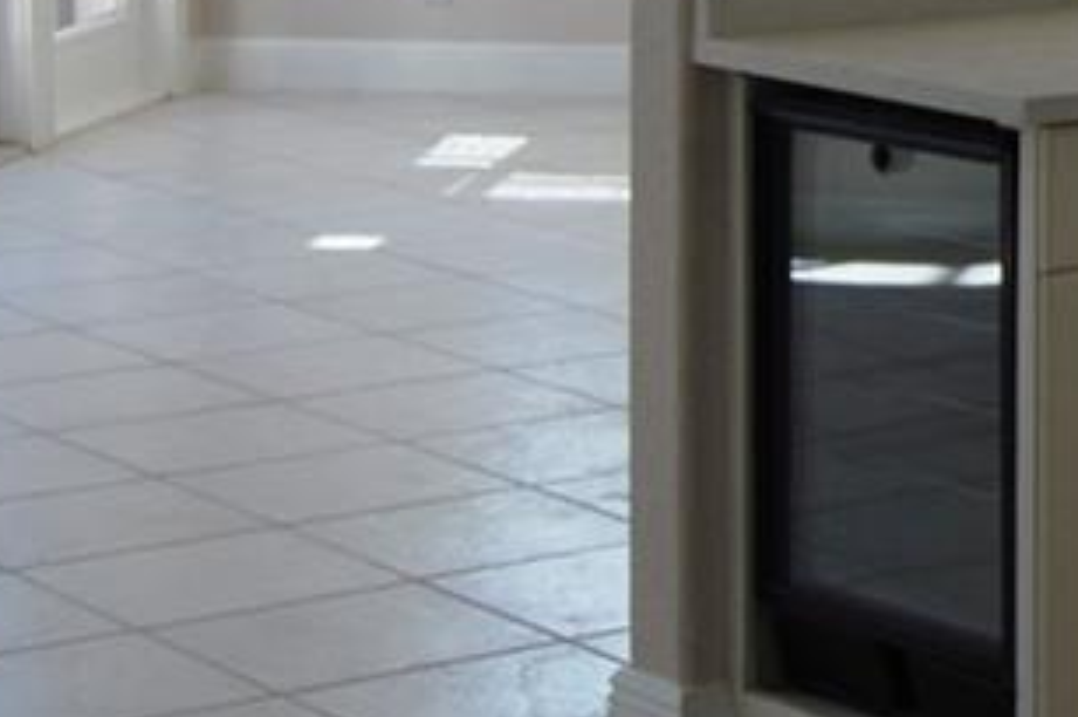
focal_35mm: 140
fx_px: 4188
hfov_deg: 13.8
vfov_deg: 9.6
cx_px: 1633
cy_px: -264
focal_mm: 28
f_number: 5.6
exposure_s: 1/125
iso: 200
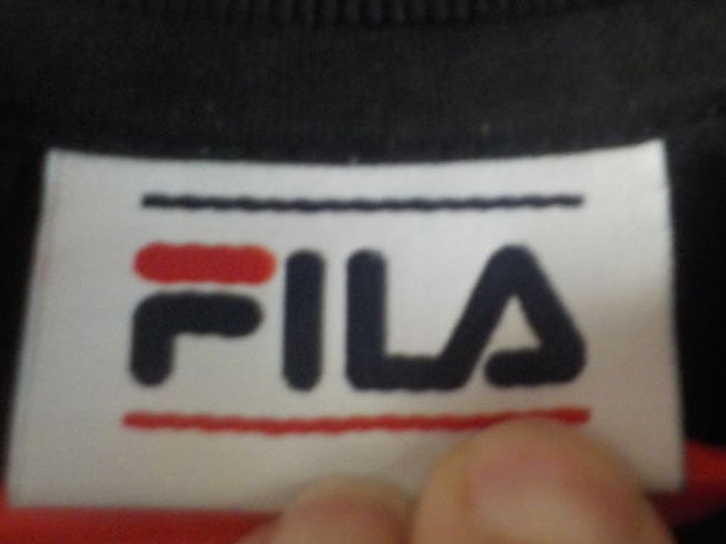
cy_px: 103
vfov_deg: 24.4
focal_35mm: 59
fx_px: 1237
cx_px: 589
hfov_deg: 31.8
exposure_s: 1/10
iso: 400
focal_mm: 4.1
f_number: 3.3
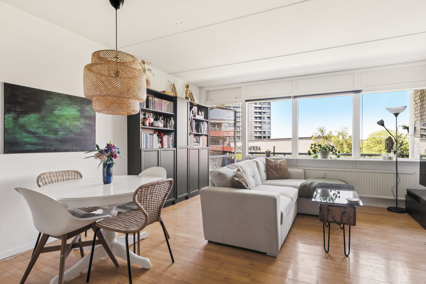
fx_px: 213
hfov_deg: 89.7
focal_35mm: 18
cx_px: 235
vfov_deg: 67.3
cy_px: 149
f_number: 8
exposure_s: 1/10
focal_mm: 16
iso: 160
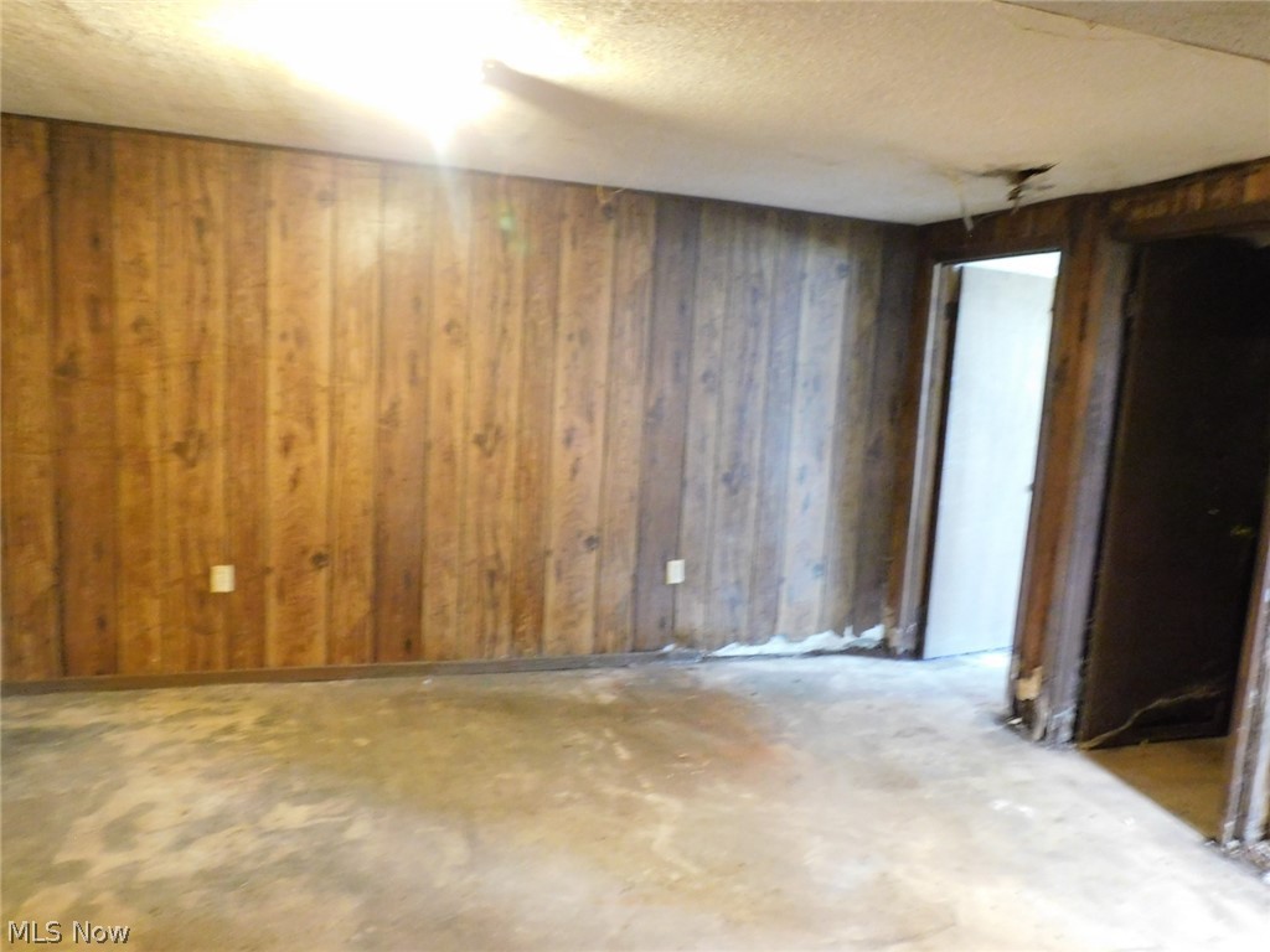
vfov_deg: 56.8
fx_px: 881
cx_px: 635
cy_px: 476
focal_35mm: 24
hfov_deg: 71.6
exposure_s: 1/3
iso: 800
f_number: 3.3
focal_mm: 4.3
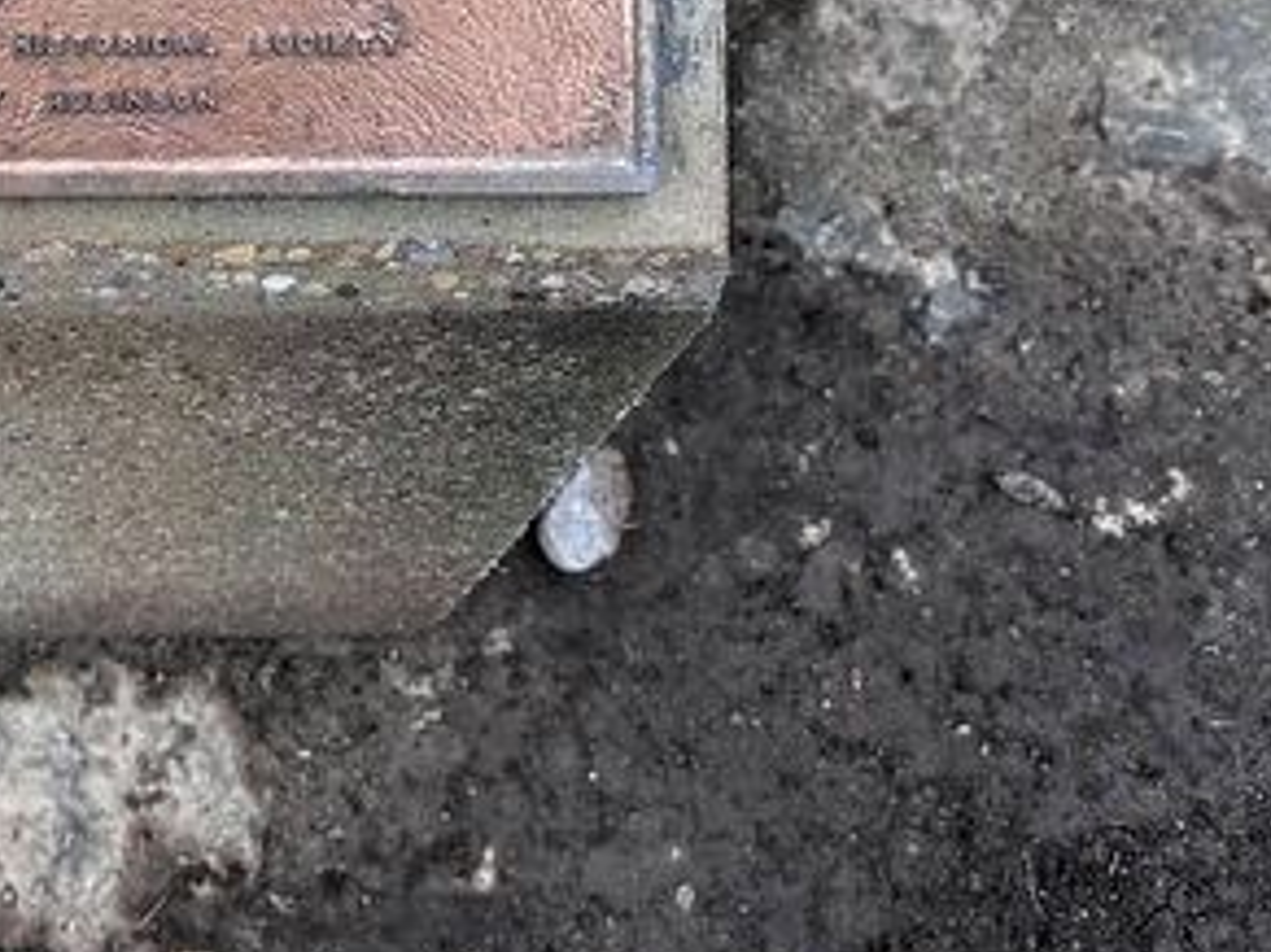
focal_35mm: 66
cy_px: -262
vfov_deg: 20.4
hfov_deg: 27.5
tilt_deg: -59.3
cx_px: -39
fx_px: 2422
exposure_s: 1/348
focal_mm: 6.86
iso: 80
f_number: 1.78
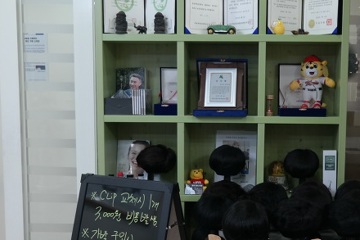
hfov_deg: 34.2
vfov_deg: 23.2
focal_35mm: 58
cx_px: 238
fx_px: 580
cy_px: 166
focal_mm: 18
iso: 400
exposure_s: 1/40
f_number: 3.5
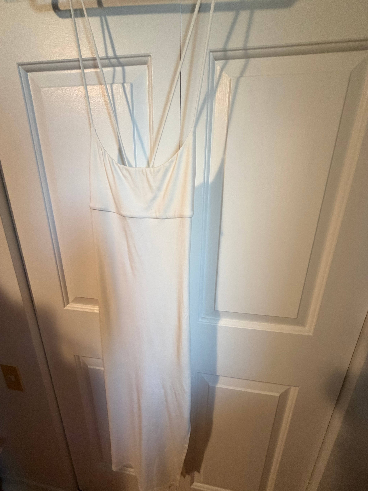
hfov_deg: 85.7
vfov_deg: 102.1
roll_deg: -0.7
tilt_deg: -16.7
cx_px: 184
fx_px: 198
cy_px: 246
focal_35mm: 14
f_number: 2.2
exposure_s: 1/60
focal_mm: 2.22
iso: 320
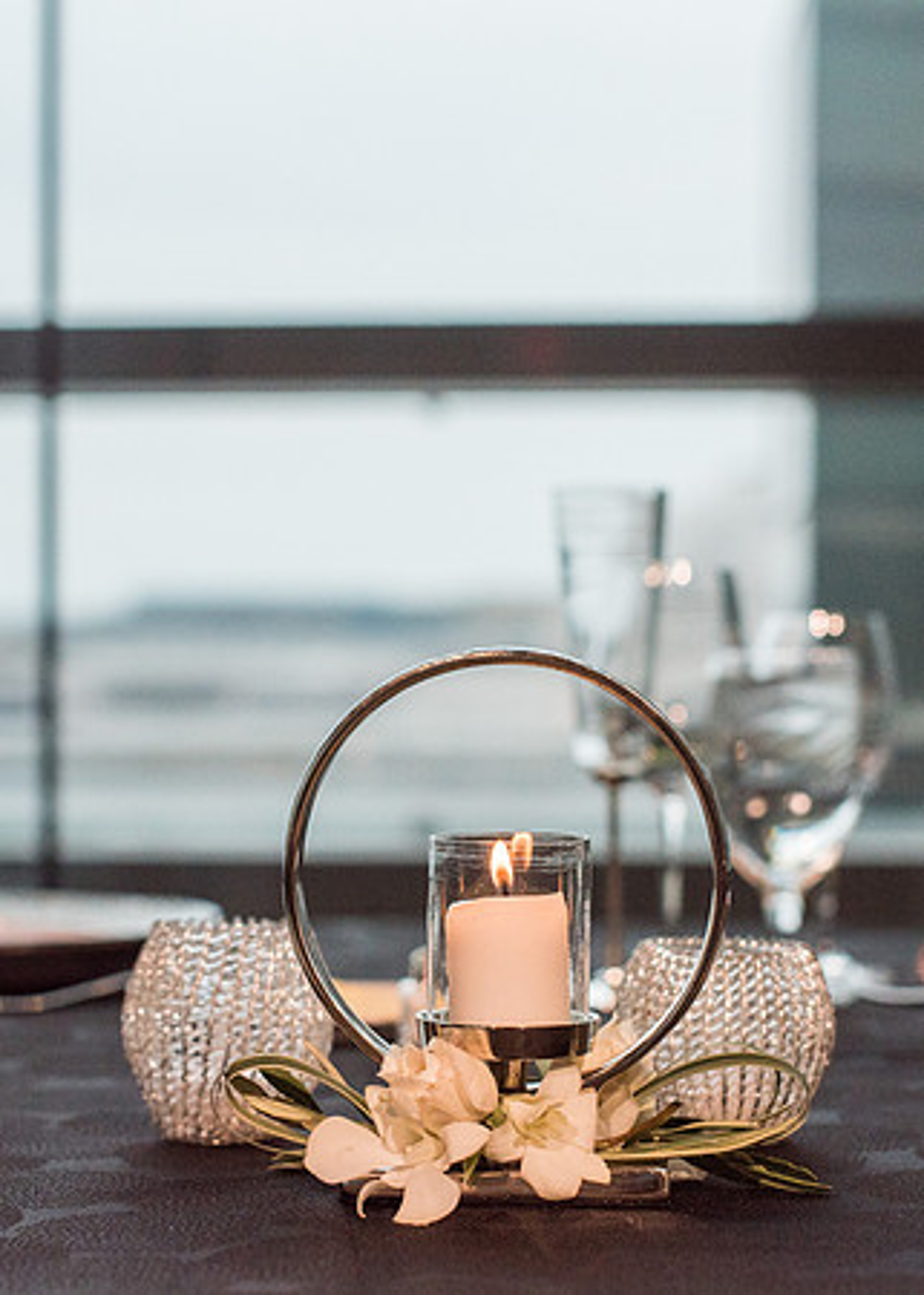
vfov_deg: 23.3
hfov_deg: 16.8
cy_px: 752
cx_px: 411
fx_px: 3131
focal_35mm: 85
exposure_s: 1/3200
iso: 800
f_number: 1.4
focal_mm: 50
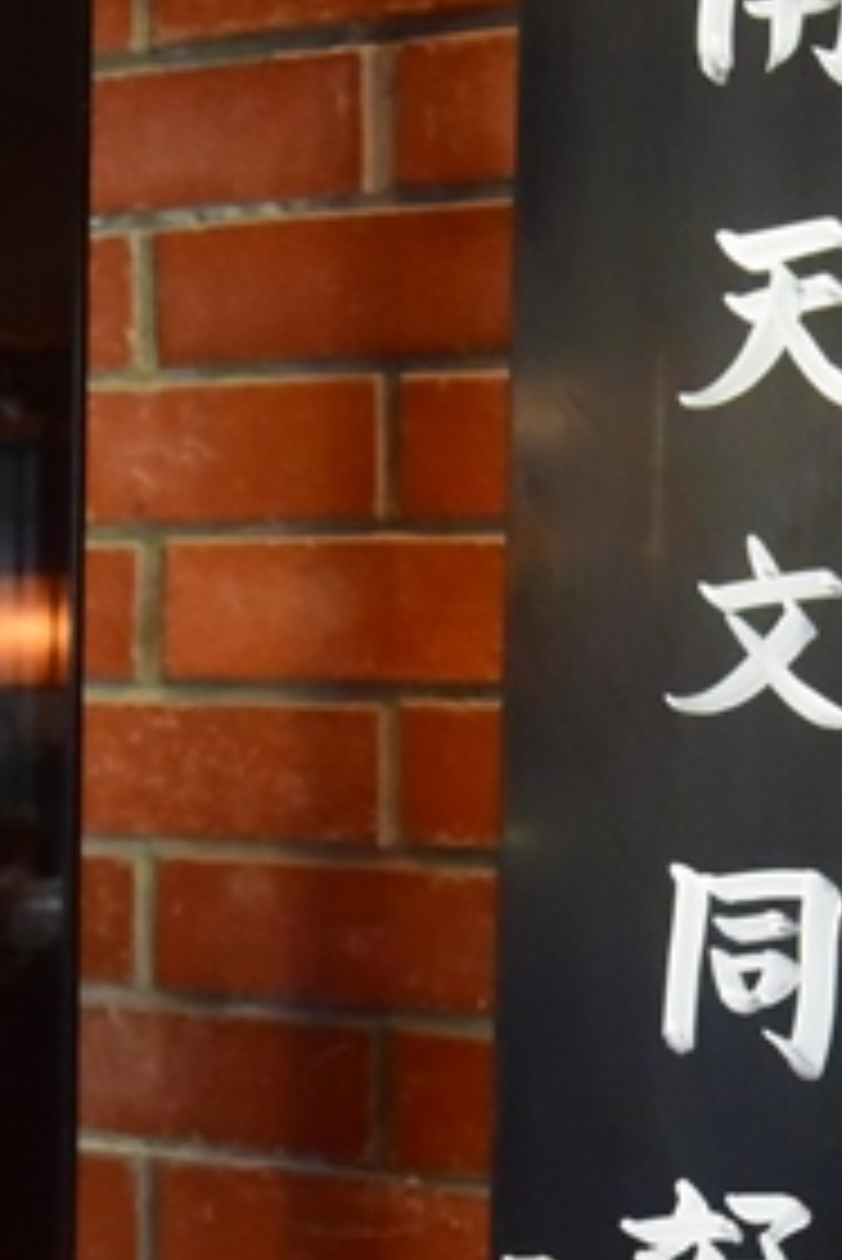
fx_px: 2102
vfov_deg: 33.2
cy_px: 814
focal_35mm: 60
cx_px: 655
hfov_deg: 22.4
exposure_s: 1/30
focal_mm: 7.9
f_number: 4
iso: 2000
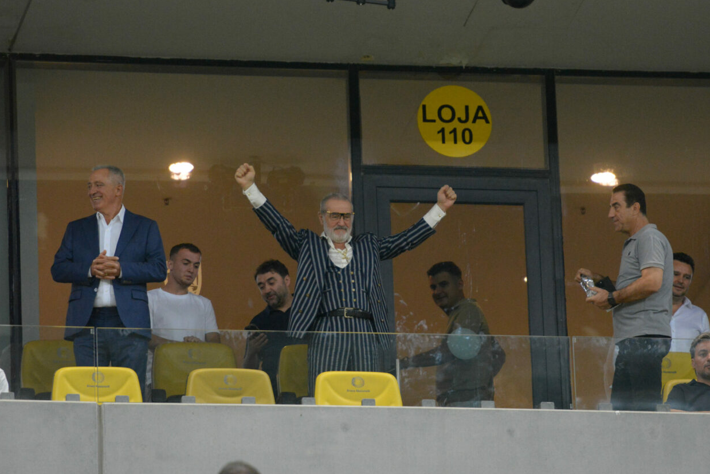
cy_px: 233
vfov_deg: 4.1
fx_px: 6688
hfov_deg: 6.1
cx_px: 352
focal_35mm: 339
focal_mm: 200
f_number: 2.8
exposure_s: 1/640
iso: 3200
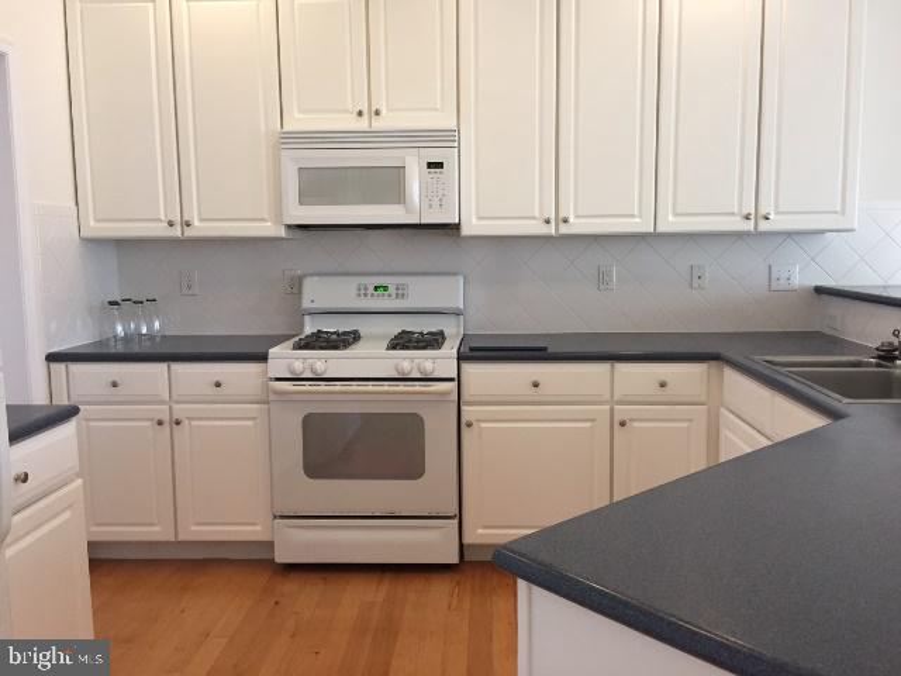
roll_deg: -1.6
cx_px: 450
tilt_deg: -7.6
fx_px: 755
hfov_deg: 61.7
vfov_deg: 48.2
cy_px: 338
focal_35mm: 29
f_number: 2.2
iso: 125
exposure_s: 1/30
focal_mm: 4.15
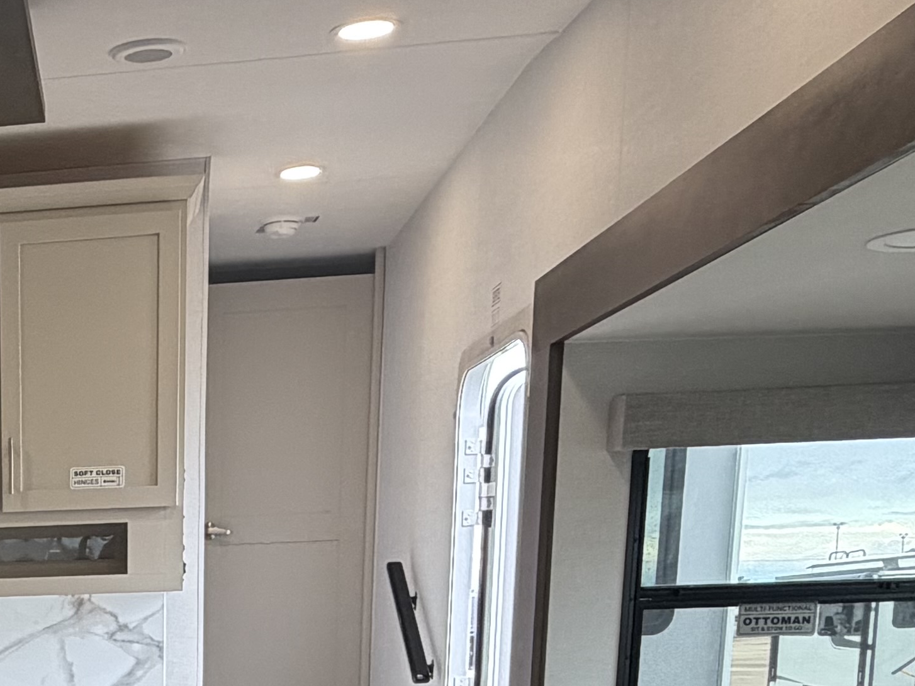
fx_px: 1454
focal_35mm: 55
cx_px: -108
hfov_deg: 30.9
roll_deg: +1.8
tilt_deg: -9.9
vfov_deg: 23.7
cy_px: 870
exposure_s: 1/121
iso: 160
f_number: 2.2
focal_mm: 2.22
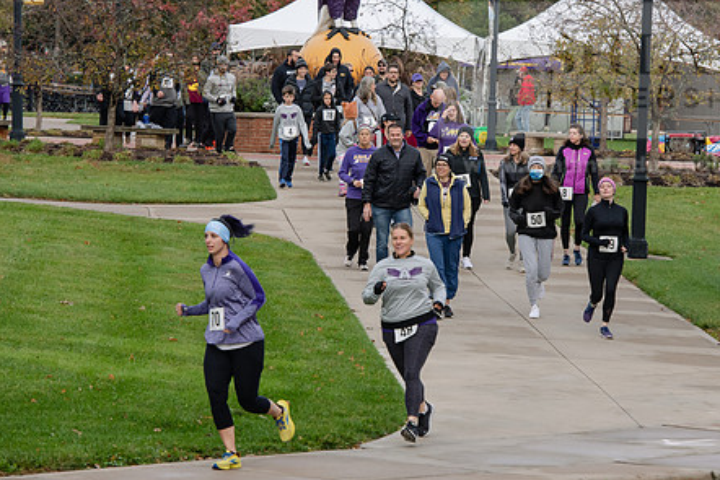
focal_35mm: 210
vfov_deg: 6.5
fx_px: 4201
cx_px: 389
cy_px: 199
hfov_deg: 9.8
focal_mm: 160
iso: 640
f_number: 6.3
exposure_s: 1/500
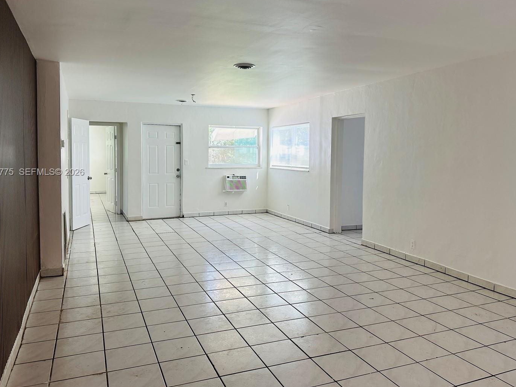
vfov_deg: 49.7
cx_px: 268
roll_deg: -0.5
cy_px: 173
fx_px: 417
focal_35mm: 28
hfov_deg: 63.4
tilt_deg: -3.4
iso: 100
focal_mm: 6.86
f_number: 1.78
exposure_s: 1/120
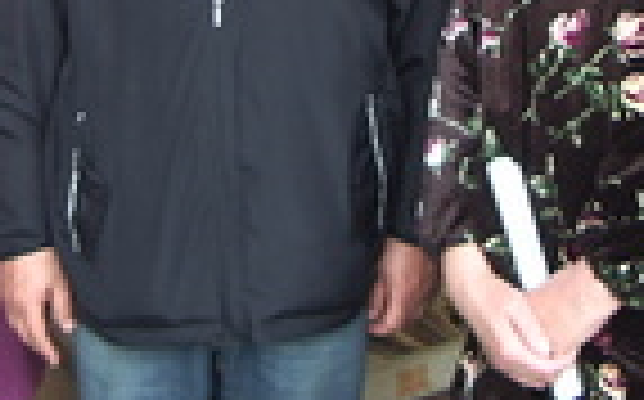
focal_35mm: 104
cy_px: -121
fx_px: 1823
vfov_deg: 12.2
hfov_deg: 20.0
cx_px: 216
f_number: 2.6
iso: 100
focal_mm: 5.8
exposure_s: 1/40
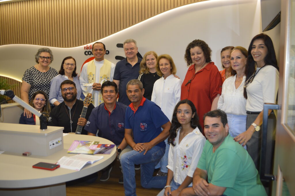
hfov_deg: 62.0
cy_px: 98
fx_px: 246
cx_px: 148
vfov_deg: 43.5
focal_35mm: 30
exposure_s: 1/60
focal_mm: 20
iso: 450
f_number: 3.8
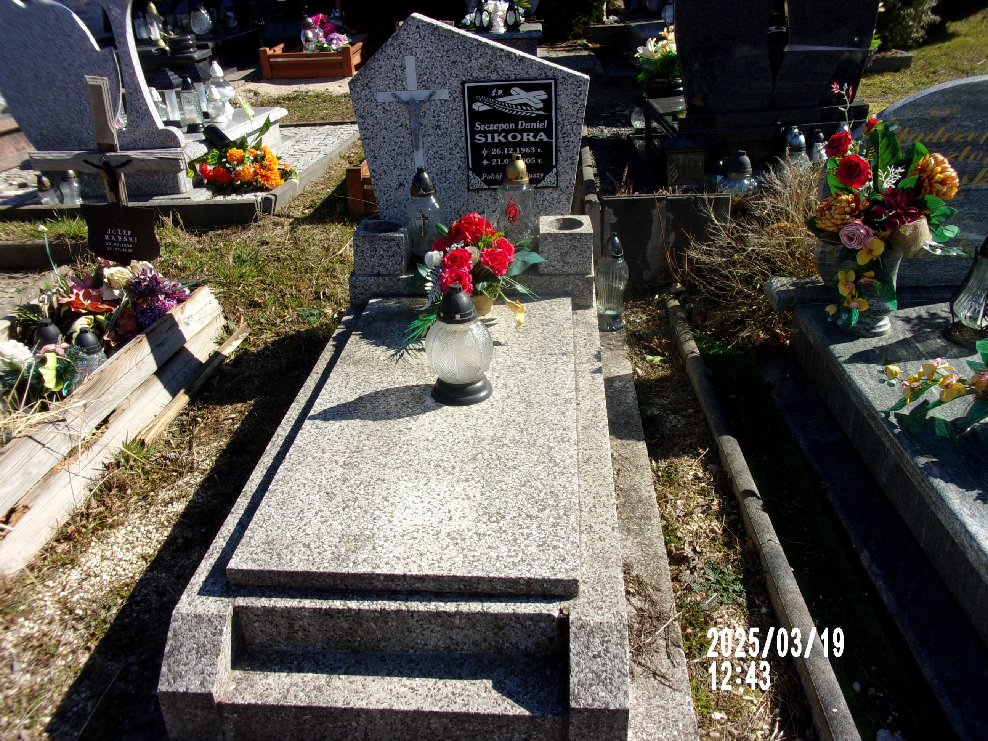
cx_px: 494
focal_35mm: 28
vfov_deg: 49.7
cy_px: 370
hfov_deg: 63.4
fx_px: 799
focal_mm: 5.1
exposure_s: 1/75
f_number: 10.8
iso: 80
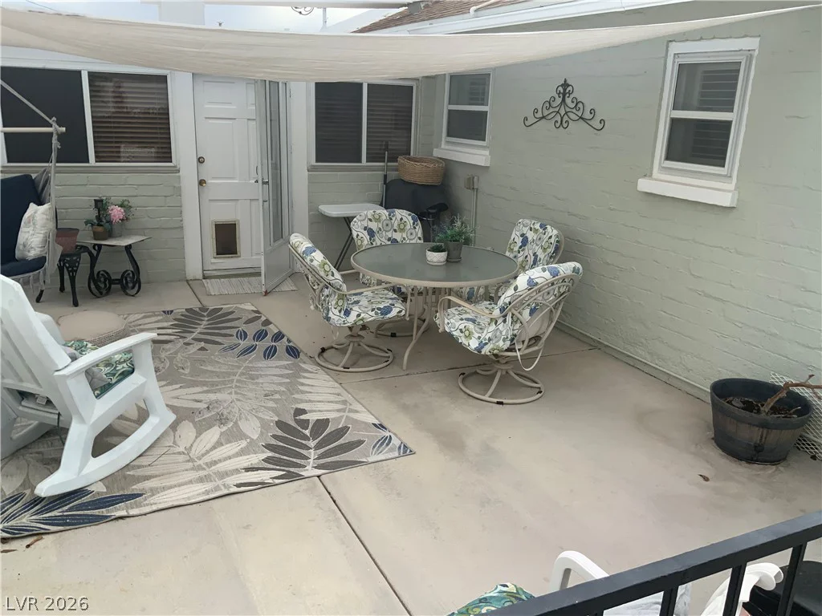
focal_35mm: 29
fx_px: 689
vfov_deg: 48.2
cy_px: 308
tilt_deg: -16.4
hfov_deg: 61.7
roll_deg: -2.2
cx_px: 411
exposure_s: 1/709
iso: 16
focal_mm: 3
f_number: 1.8
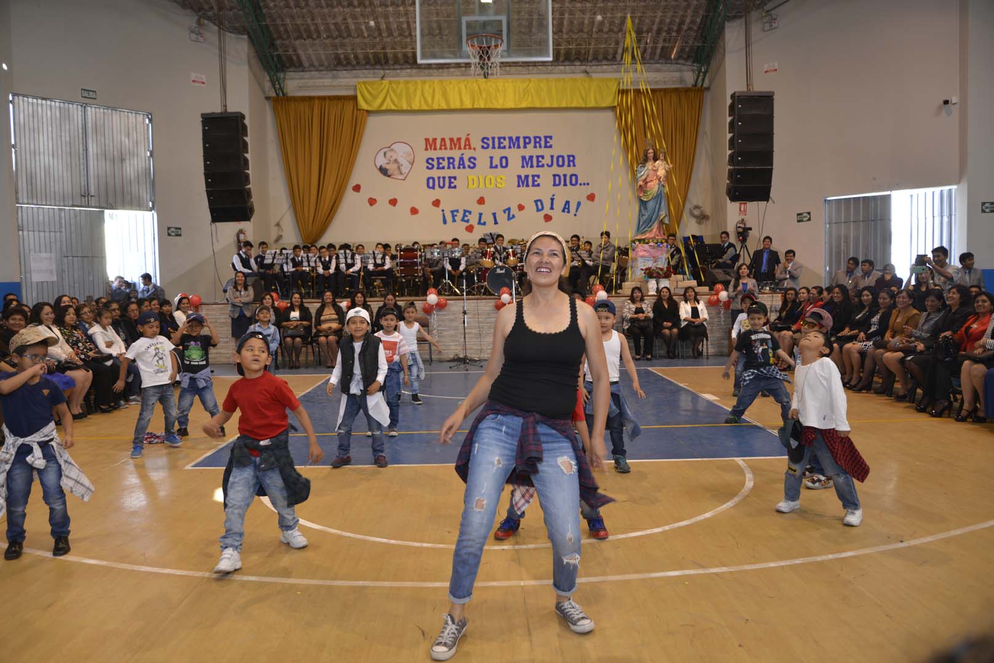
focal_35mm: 26
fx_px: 718
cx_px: 497
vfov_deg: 49.6
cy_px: 332
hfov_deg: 69.4
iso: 320
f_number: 4
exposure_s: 1/60
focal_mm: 26
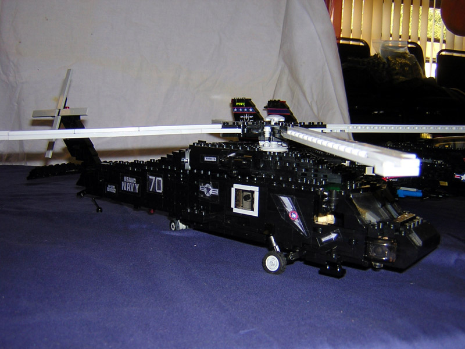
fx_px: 484
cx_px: 232
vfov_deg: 39.7
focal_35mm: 36
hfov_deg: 51.4
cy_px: 174
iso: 100
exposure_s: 1/60.1
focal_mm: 4.7
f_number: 2.6
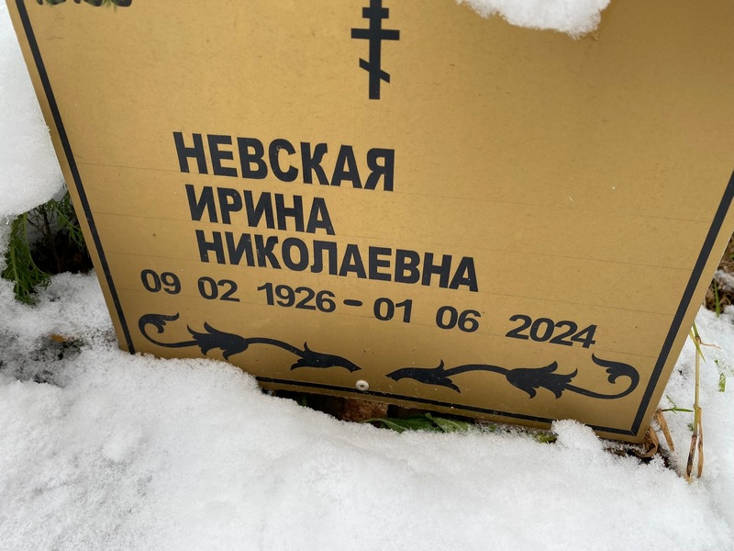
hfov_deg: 67.3
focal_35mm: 26
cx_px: 367
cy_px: 276
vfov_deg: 53.1
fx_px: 551
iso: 32
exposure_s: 1/122
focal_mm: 4.25
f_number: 1.8
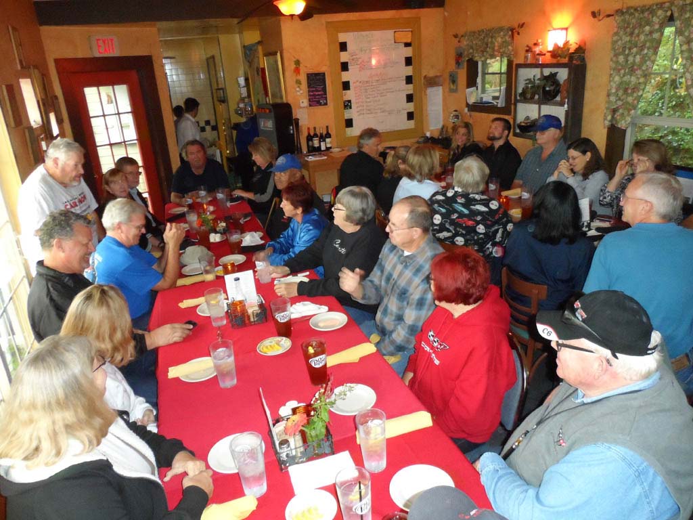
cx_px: 346
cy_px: 260
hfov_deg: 71.6
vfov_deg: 56.8
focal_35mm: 24
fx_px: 480
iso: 480
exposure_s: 1/30
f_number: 3.2
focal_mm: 4
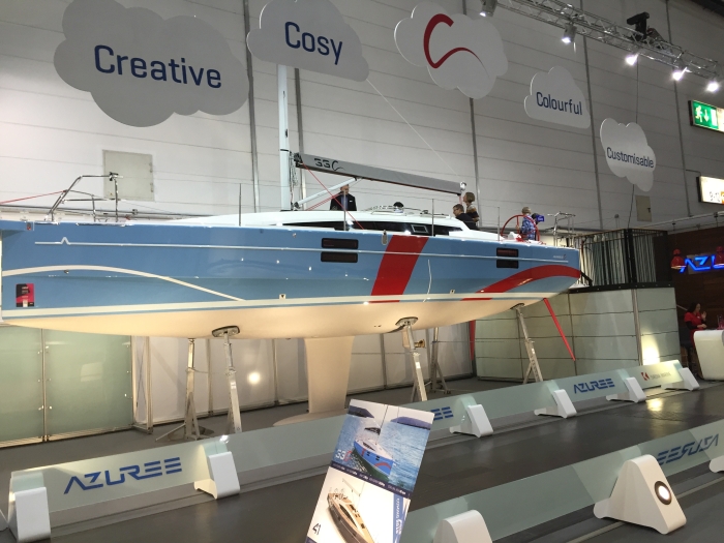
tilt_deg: +6.7
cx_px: 362
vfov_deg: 48.2
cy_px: 272
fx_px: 607
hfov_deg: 61.7
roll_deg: +3.3
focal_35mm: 29
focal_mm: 4.15
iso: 32
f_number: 2.2
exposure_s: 1/30
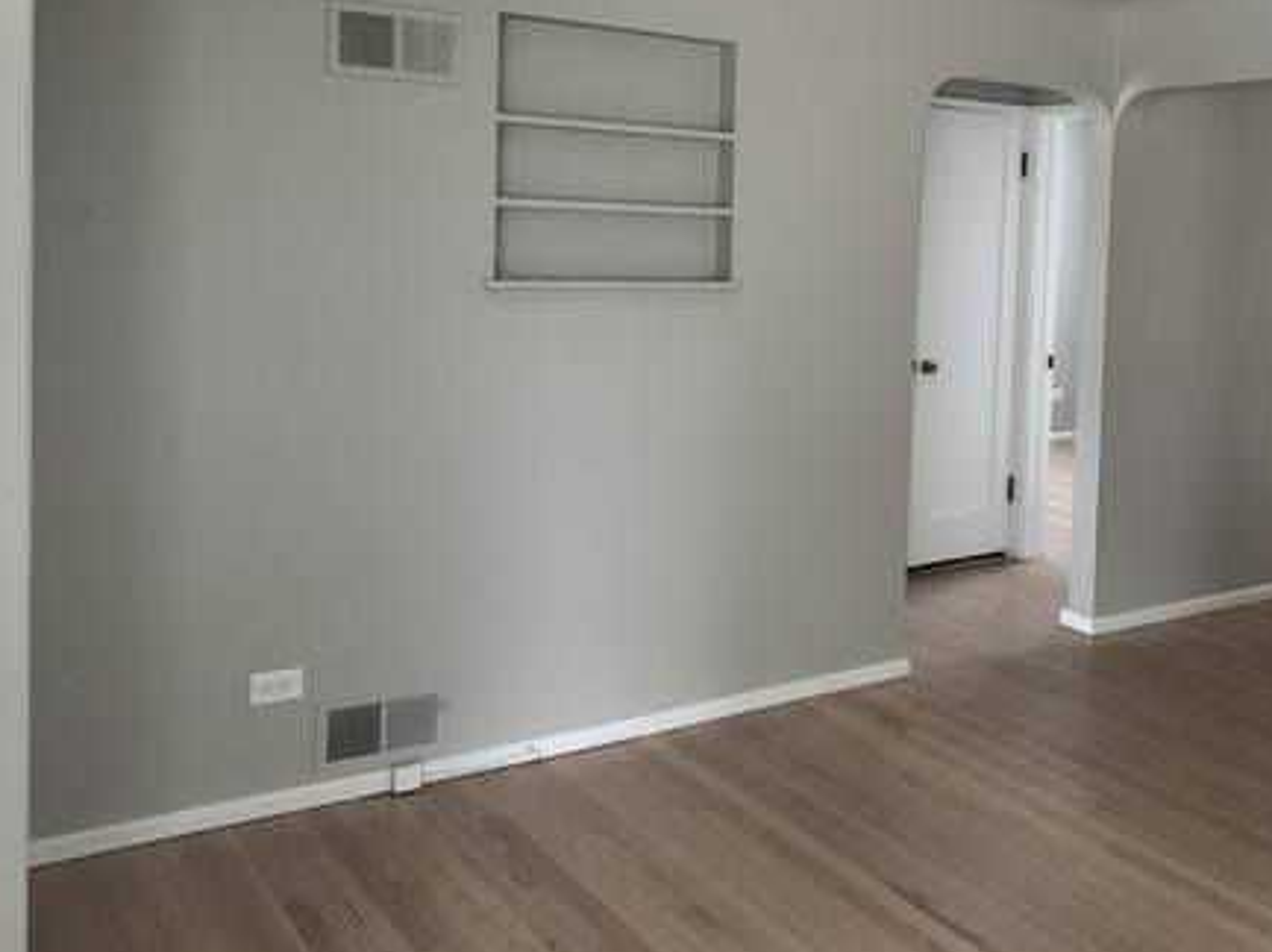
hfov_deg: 48.6
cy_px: 276
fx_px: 1358
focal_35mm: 37
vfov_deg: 37.9
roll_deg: -3.1
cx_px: 924
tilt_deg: -2.3
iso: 320
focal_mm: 6.76
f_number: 1.78
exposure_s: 1/60
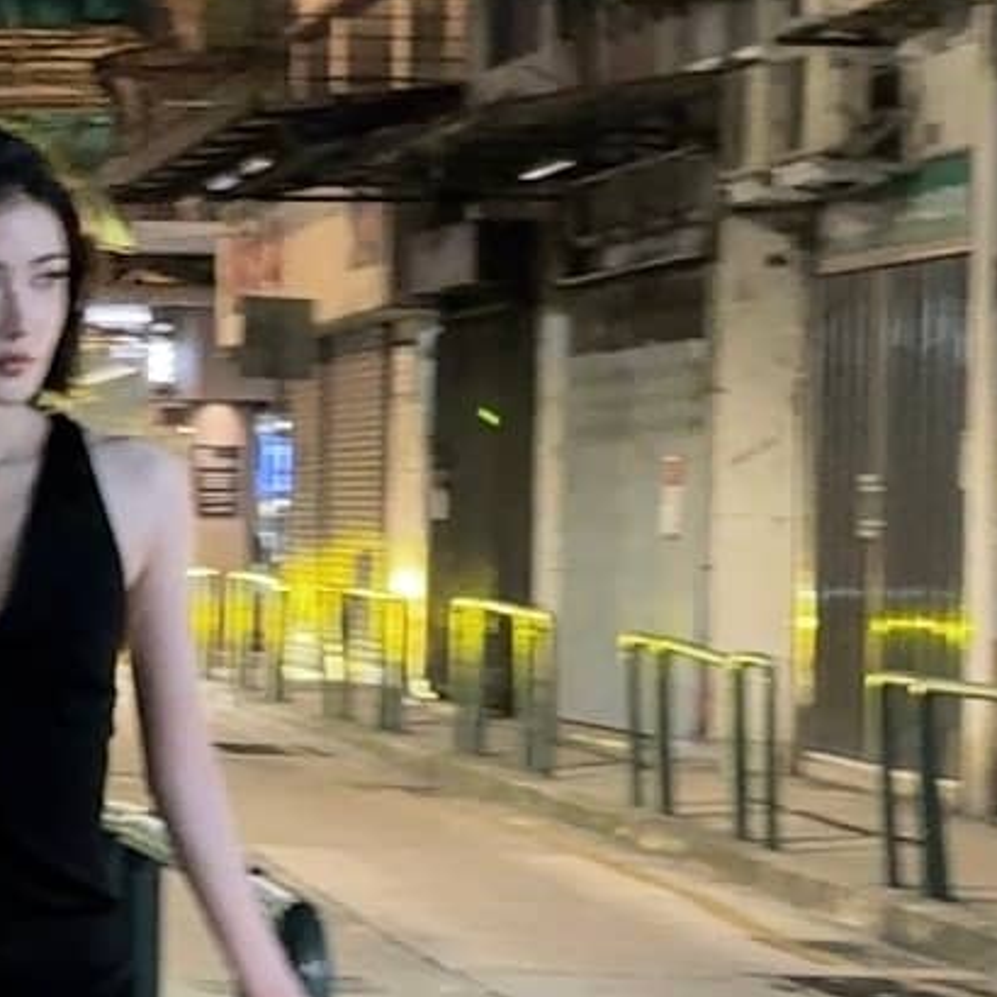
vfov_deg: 11.2
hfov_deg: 11.1
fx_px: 5083
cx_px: -71
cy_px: 479
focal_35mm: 156
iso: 1000
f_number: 1.78
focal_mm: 6.86
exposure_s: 1/32
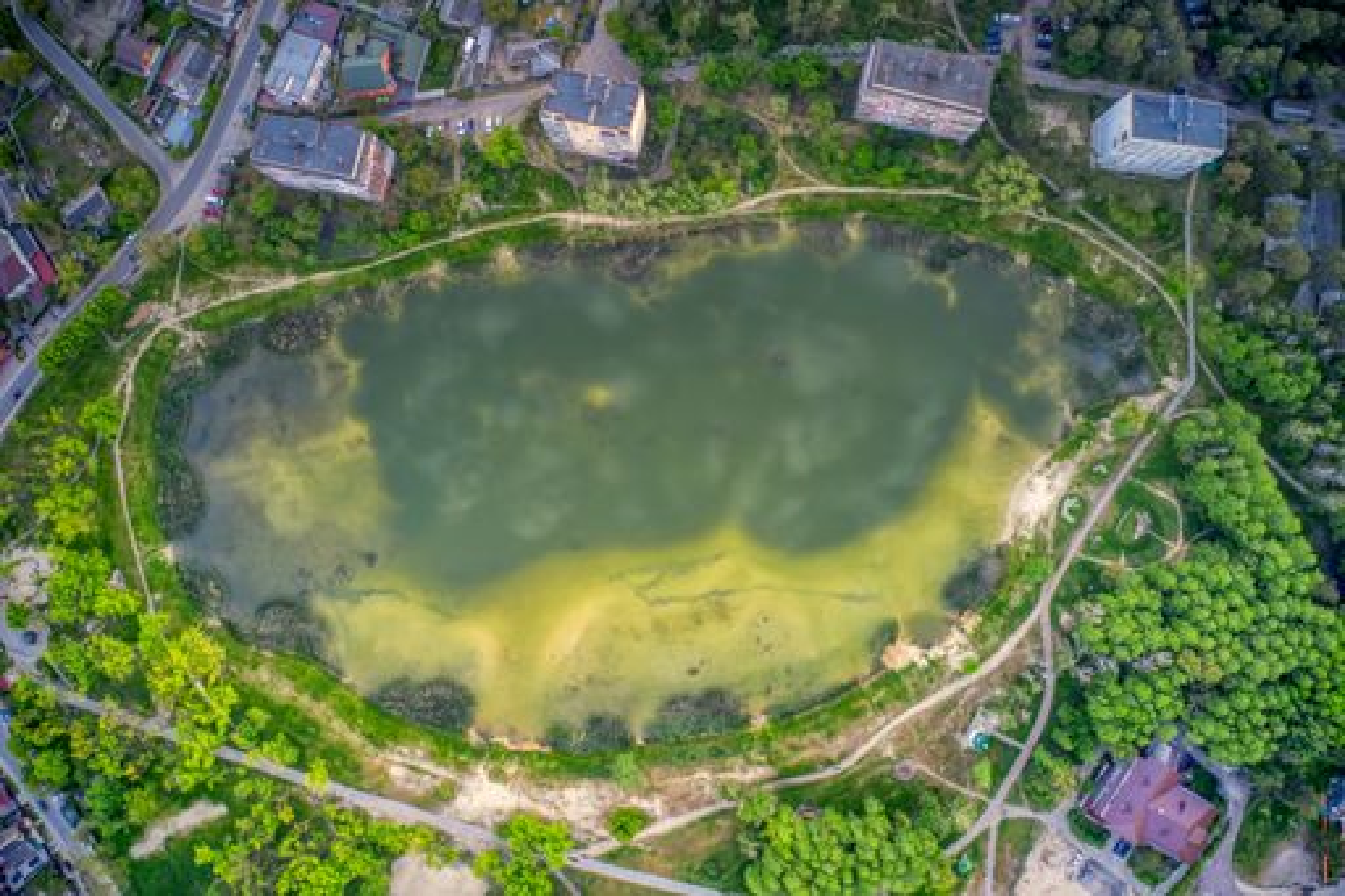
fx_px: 1046
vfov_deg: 46.4
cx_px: 672
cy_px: 448
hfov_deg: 65.5
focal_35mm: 28
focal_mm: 10.3
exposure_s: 1/10
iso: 100
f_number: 2.8
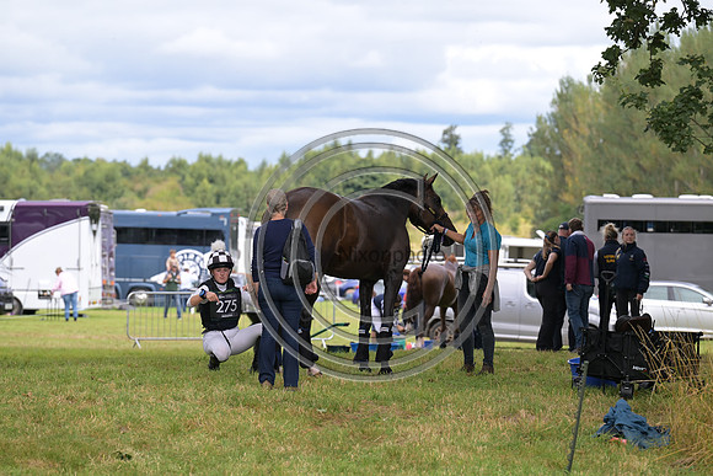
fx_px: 3962
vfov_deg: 6.9
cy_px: 238
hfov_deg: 10.3
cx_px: 356
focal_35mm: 200
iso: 800
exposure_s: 1/1250
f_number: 5.6
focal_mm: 200
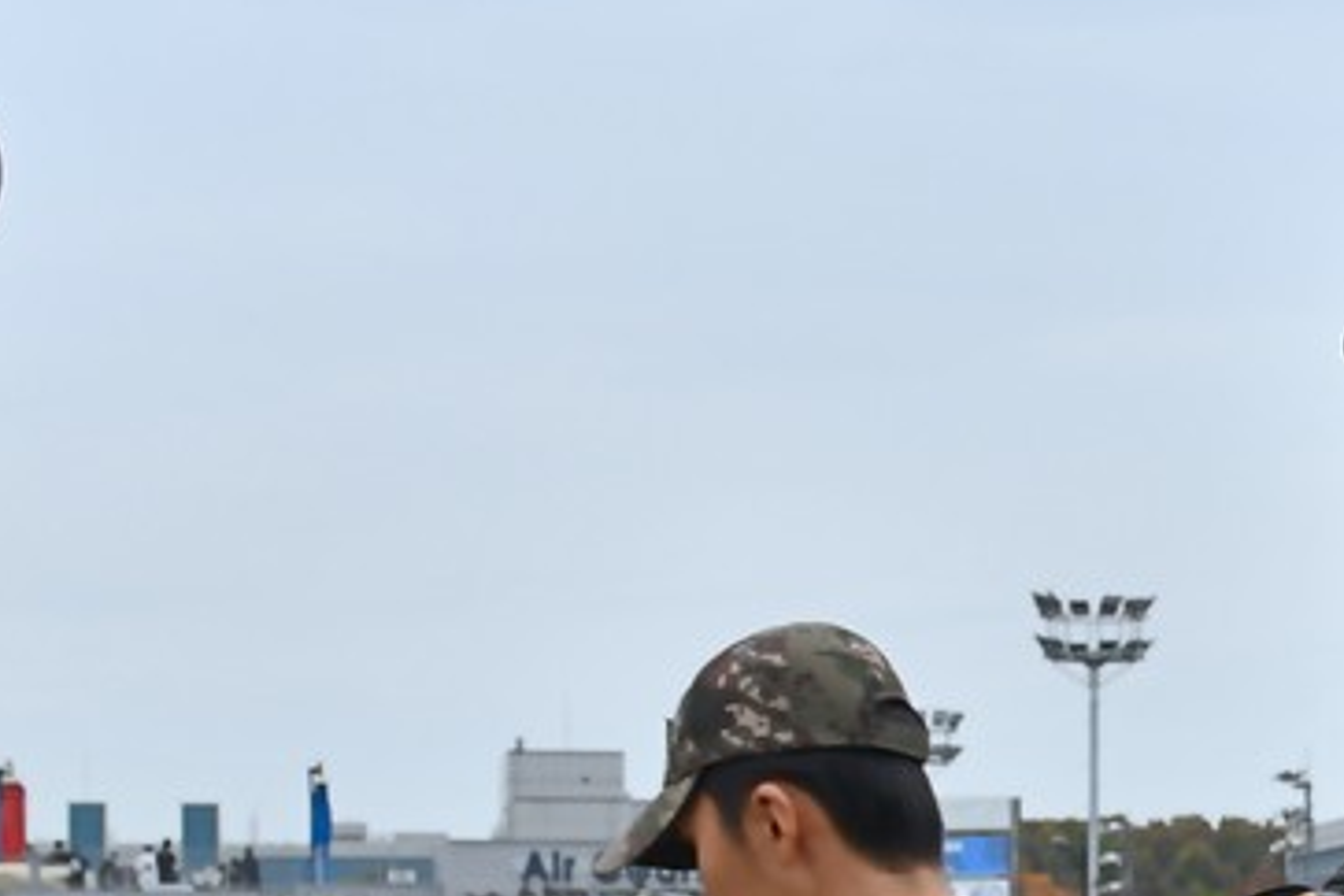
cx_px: 1581
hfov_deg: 15.6
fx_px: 4741
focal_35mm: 127
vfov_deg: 10.5
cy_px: 1201
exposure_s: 1/250
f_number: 6.3
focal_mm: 24
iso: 200
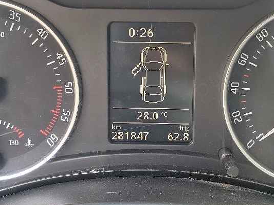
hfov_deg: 32.2
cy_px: 77
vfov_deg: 24.4
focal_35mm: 60
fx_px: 475
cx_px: 150
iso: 166
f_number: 1.8
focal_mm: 5.56
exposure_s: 1/100
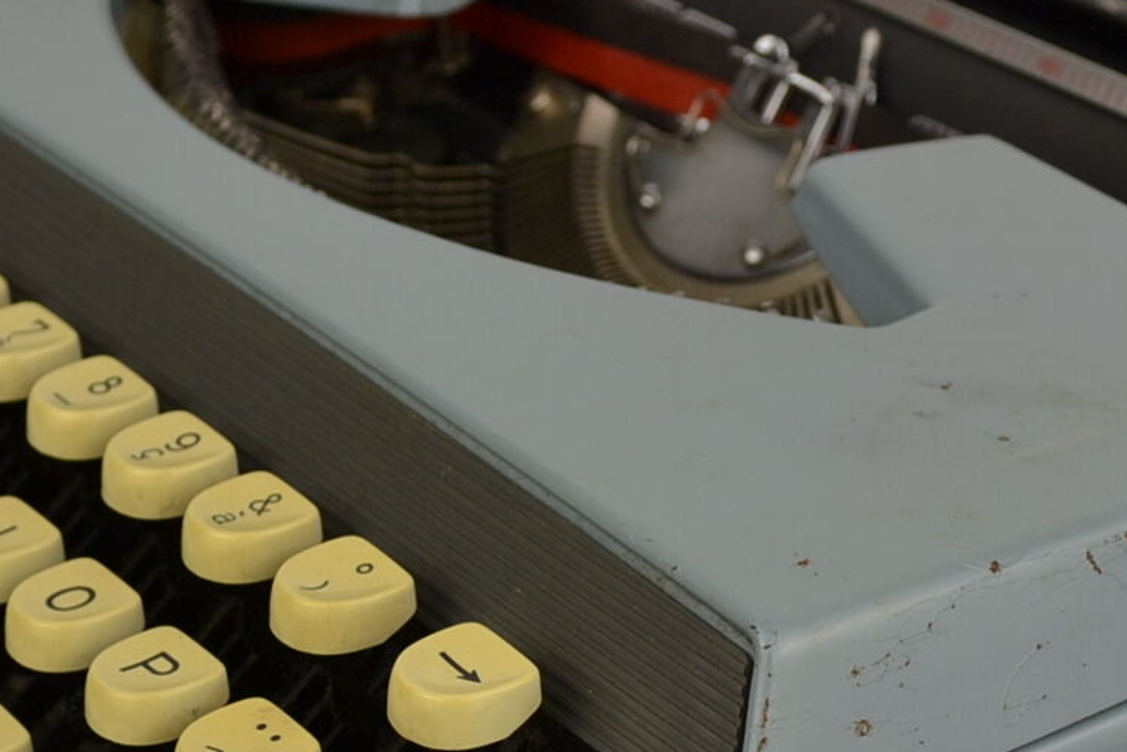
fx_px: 3444
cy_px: 568
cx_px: 396
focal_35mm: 110
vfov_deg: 12.4
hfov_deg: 18.5
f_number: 5.6
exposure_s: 1/125
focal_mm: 24
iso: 180
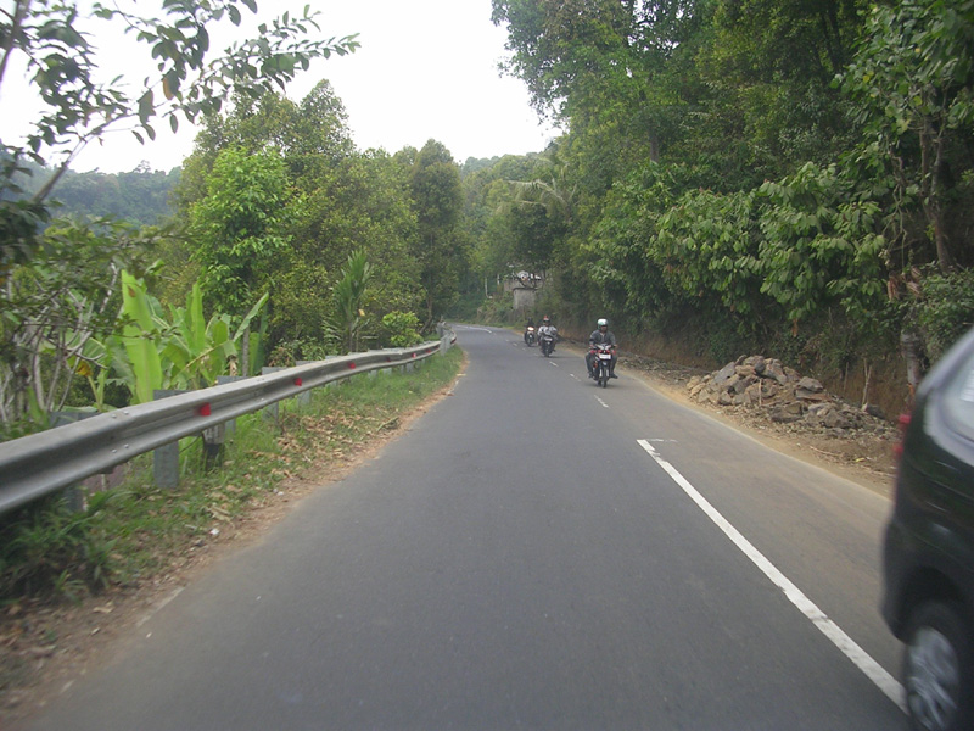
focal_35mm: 38
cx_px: 487
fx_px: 1069
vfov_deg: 37.7
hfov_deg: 49.0
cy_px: 366
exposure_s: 1/173
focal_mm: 5.8
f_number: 2.8
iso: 50
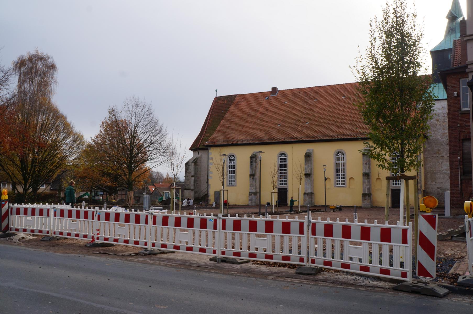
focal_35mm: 32
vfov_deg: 41.6
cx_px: 236
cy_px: 157
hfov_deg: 59.5
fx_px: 413
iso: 200
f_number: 11
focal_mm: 21
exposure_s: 1/100
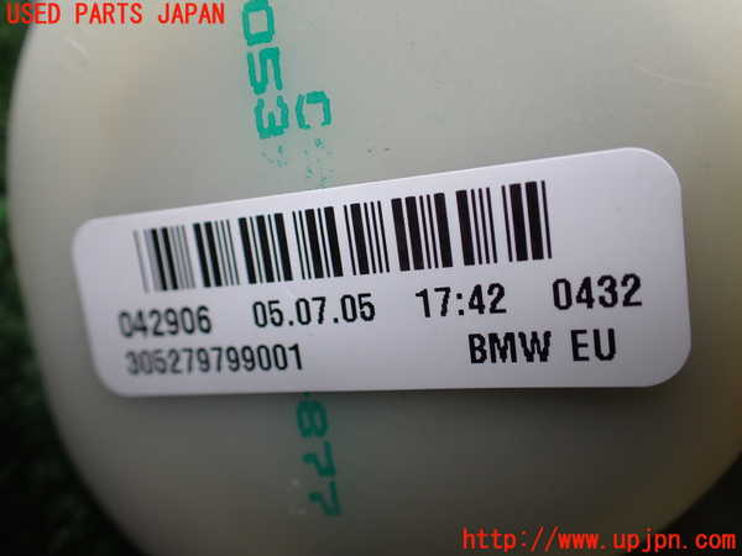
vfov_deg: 46.8
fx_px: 643
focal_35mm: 30
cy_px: 278
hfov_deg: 60.0
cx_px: 371
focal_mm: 5.4
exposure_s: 1/125
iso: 200
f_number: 2.3
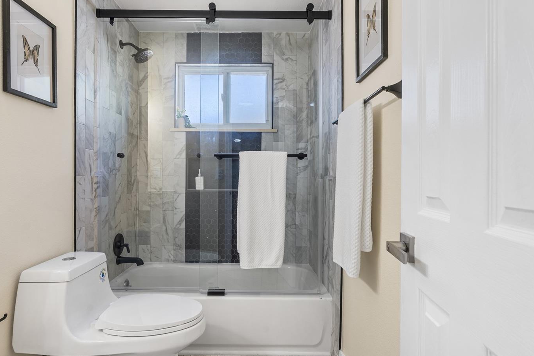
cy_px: 175
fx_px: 297
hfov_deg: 83.9
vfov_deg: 61.9
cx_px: 250
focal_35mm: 20
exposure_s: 1/125
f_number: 8
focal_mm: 17
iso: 200
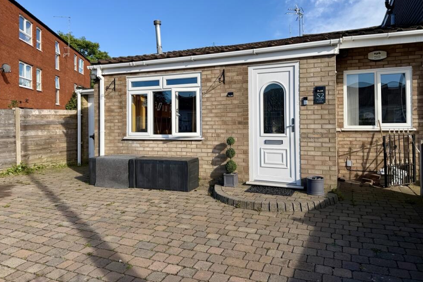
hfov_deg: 69.4
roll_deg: +2.3
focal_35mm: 26
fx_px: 305
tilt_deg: +1.8
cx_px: 210
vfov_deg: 49.3
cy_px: 118
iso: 80
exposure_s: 1/3759
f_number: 1.78
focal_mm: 6.76
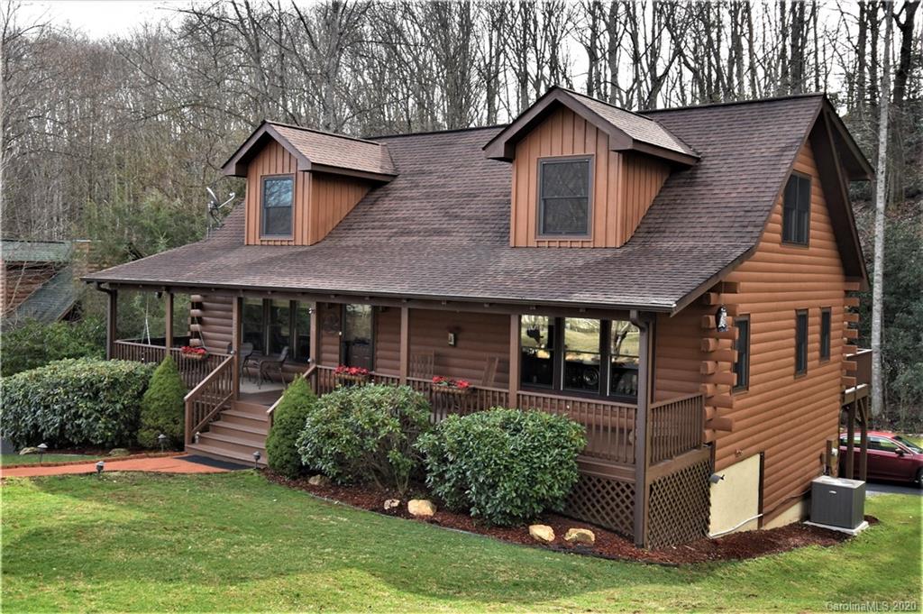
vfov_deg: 59.4
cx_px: 462
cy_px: 307
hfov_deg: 81.2
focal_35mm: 21
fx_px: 538
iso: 400
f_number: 6.3
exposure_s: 1/160
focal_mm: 14
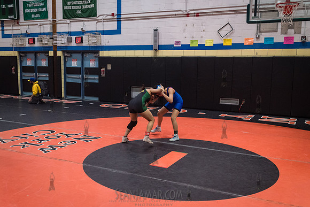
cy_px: 104
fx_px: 301
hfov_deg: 54.4
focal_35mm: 35
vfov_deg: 37.9
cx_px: 155
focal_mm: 35
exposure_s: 1/400
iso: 5000
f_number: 3.2
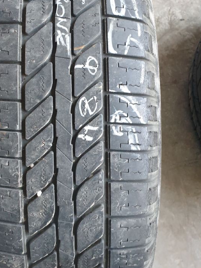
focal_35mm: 48
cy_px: 112
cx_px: 68
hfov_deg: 30.1
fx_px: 372
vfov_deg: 39.5
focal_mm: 4.3
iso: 250
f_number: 2.4
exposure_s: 1/20
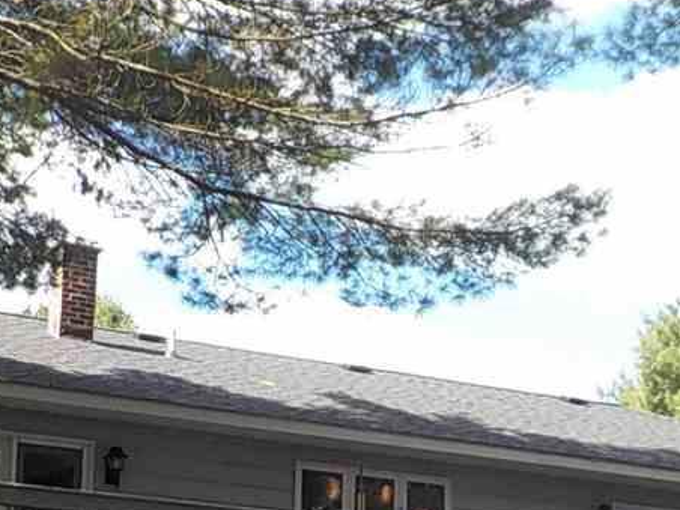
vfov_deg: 17.1
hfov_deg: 23.0
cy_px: 459
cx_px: 423
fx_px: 1670
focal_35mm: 85
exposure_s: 1/250
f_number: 3.3
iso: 125
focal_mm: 4.1
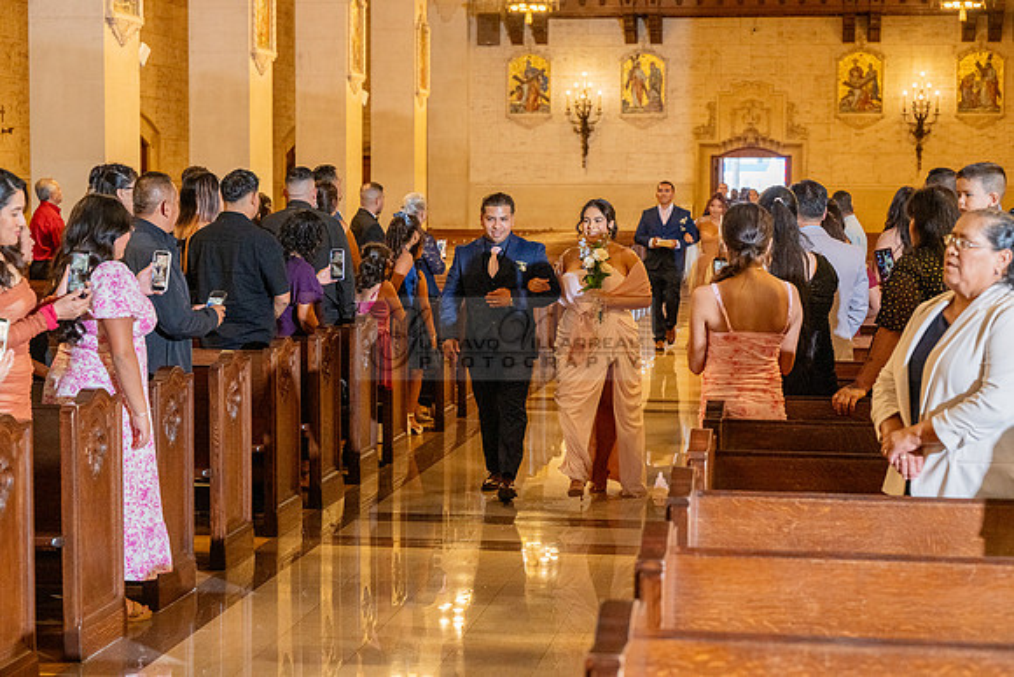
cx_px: 507
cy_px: 338
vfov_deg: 19.5
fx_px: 1972
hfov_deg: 28.8
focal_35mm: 70
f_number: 4.5
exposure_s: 1/200
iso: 2000
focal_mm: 70
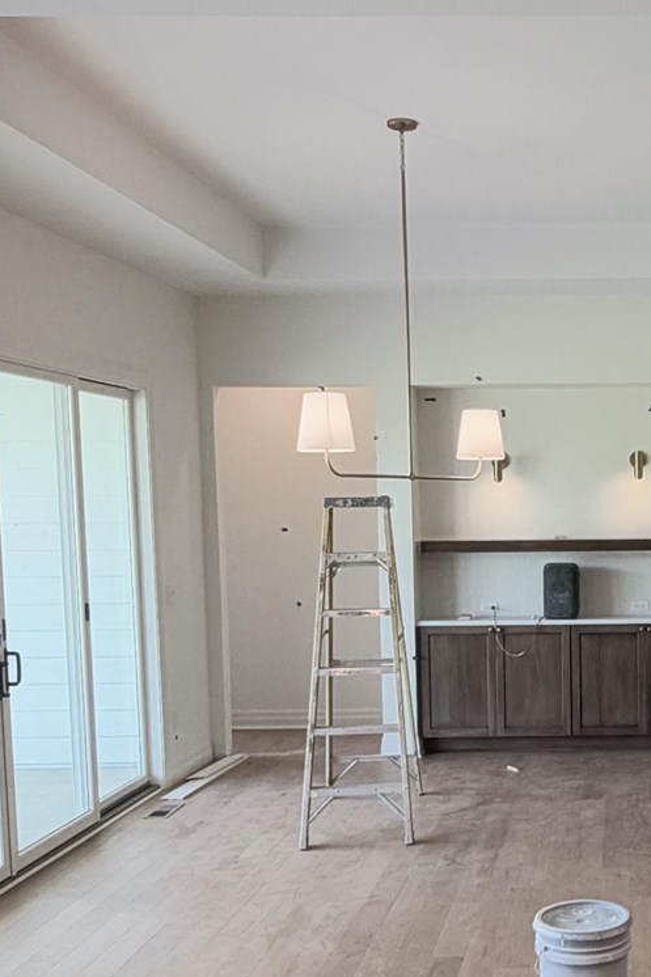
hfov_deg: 28.2
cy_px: 597
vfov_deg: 43.3
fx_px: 1221
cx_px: 638
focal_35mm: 45
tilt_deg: -5.0
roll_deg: +0.8
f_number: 2.2
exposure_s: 1/120
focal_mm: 2.22
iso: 160
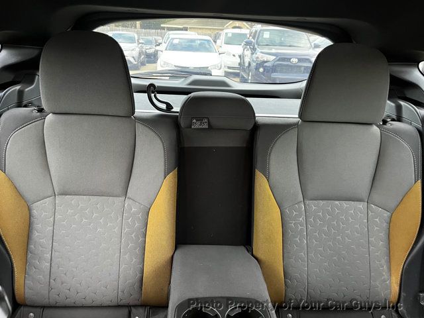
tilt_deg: -19.4
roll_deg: -0.1
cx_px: 212
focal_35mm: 26
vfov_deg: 53.1
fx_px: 318
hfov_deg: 67.3
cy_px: 159
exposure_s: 1/56
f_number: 1.6
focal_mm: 5.1
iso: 500
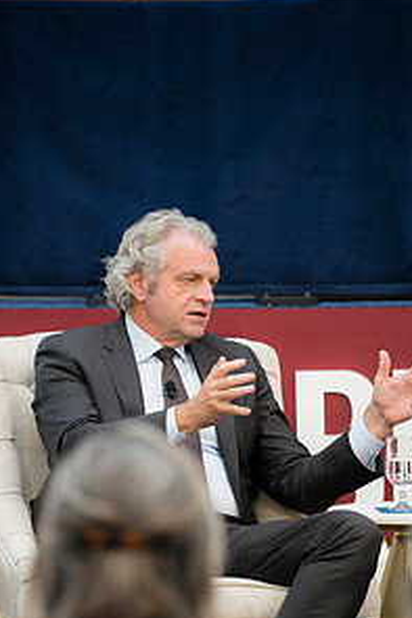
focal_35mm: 228
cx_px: 197
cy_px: 434
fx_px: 3918
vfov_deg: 9.0
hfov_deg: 6.0
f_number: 2.8
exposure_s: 1/320
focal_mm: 150
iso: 500
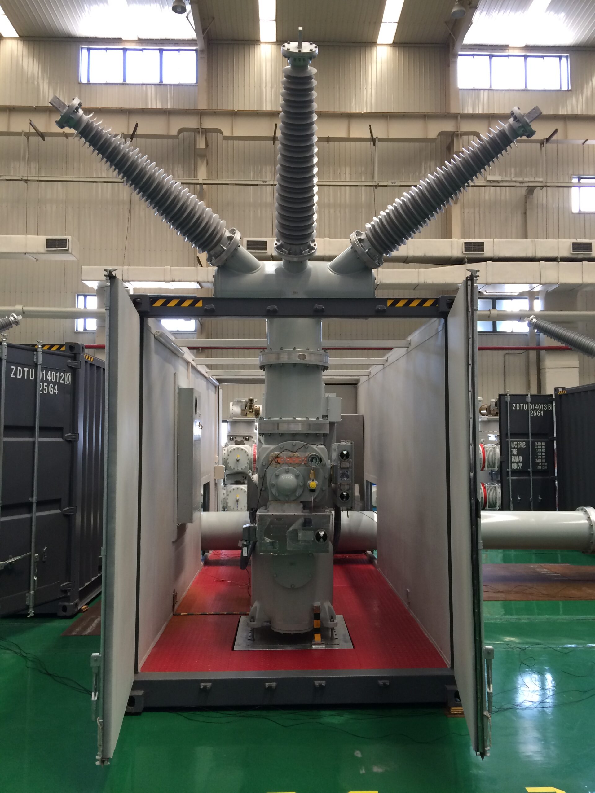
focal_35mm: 30
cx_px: 298
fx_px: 688
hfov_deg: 46.8
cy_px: 396
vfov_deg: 60.0
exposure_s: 1/30
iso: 40
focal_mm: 4.12
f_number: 2.2
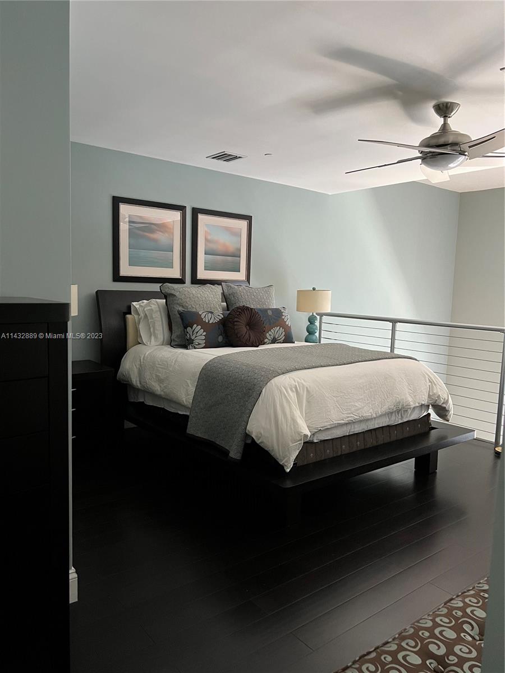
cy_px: 336
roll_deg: -2.2
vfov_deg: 67.3
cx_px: 252
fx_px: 506
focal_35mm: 26
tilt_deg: -5.5
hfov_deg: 53.1
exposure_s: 1/60
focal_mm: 5.7
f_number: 1.5
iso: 400
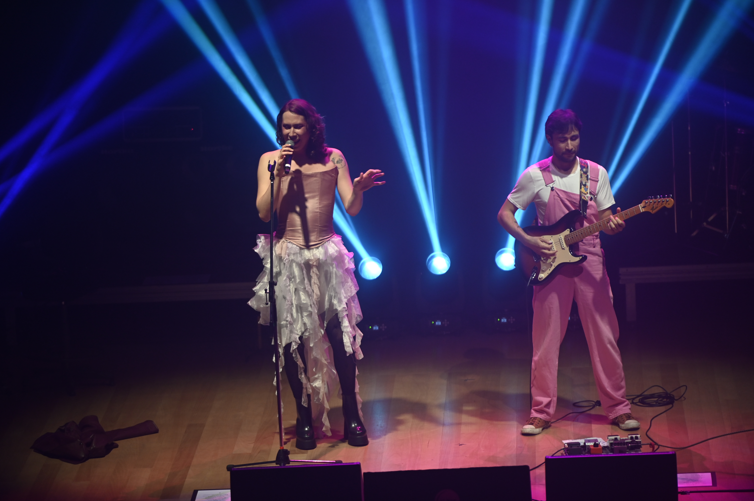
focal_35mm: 200
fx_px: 4186
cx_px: 377
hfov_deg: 10.3
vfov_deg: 6.9
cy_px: 250
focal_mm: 200
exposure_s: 1/200
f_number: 2.8
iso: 1600
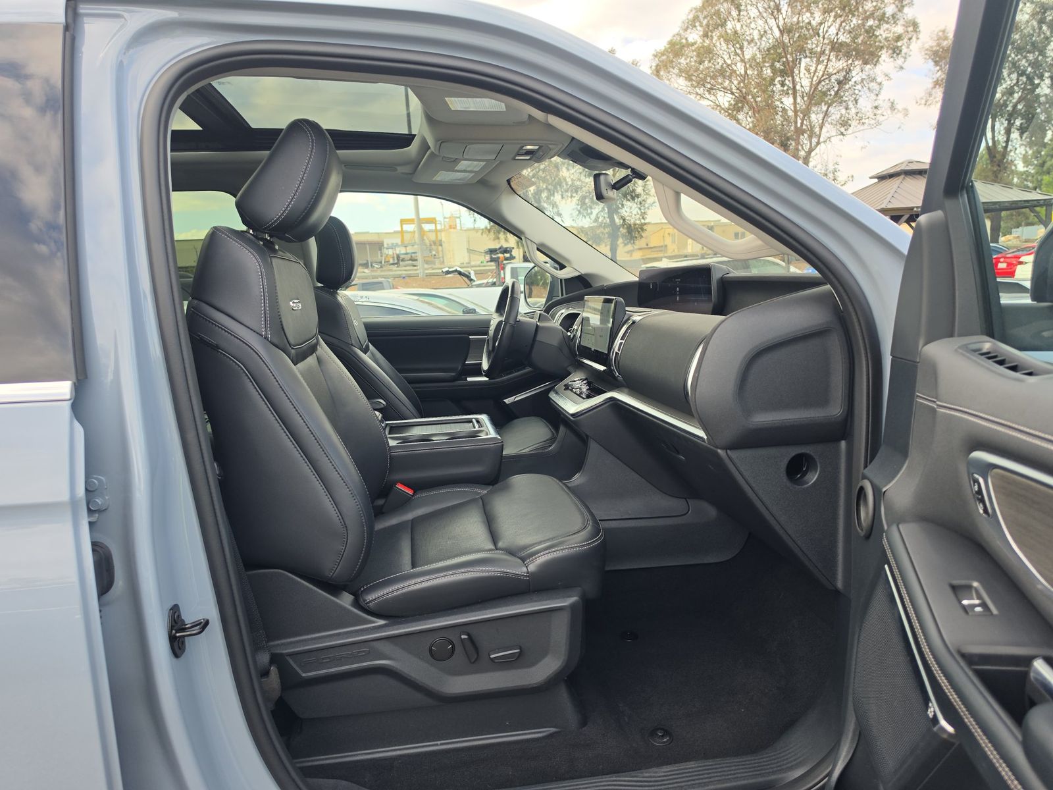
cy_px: 395
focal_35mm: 23
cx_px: 526
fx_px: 700
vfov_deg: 58.9
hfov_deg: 73.9
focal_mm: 6.5
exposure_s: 1/183
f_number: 1.4
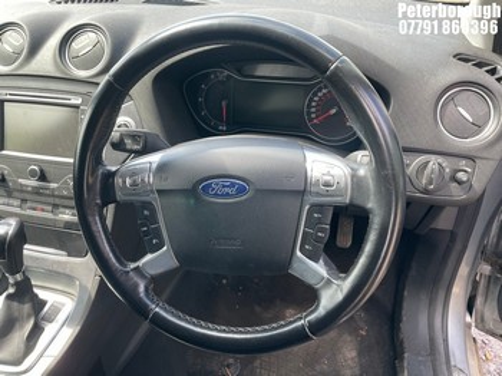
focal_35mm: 26
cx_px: 251
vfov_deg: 53.0
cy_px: 188
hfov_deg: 67.3
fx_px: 377
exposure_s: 1/131
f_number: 1.6
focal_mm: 4.2
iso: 32
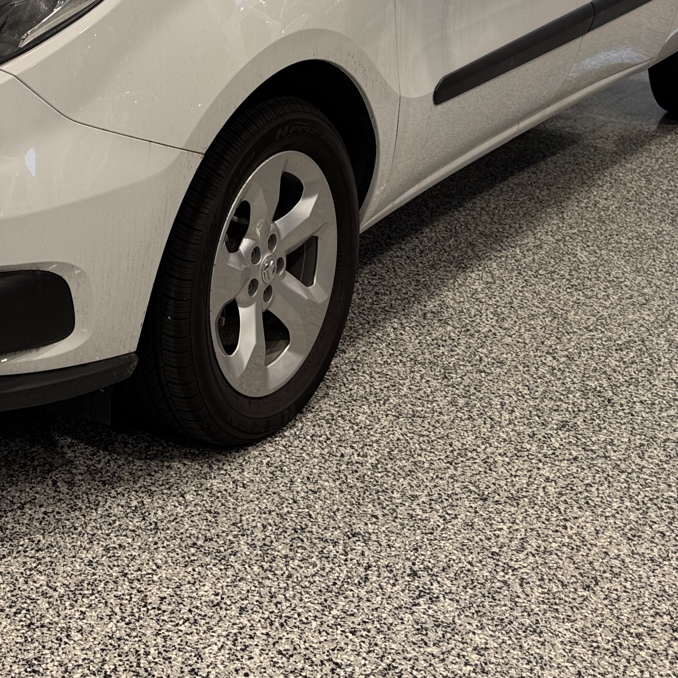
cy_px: -47
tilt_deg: -7.7
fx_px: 1352
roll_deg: -1.1
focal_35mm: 61
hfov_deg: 27.5
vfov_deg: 26.2
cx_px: 116
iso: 80
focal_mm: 6.76
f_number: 1.78
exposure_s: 1/304
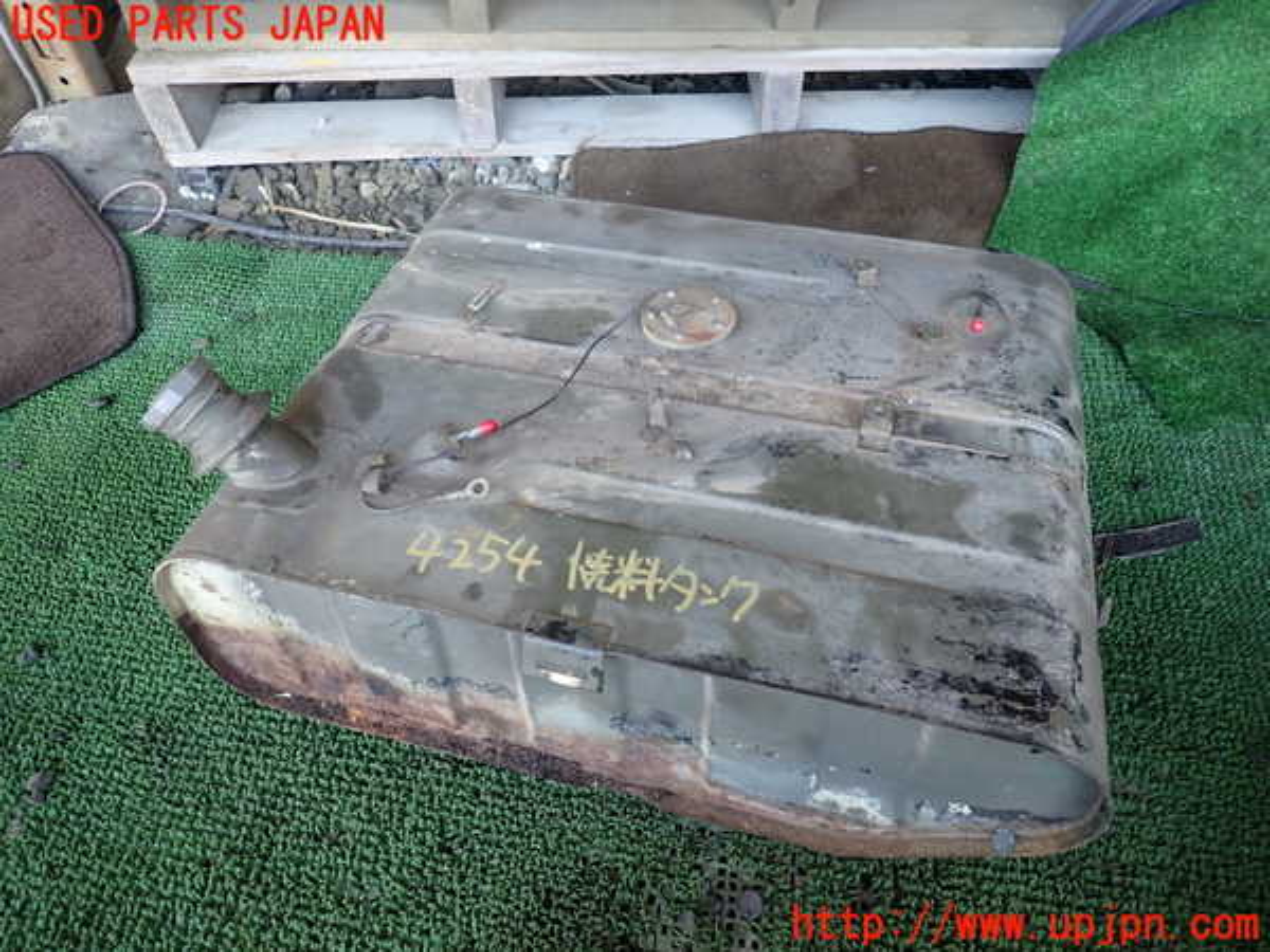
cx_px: 635
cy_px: 476
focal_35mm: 25
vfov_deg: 54.9
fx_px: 917
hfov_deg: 69.4
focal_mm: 4.5
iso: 200
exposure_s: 1/100
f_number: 2
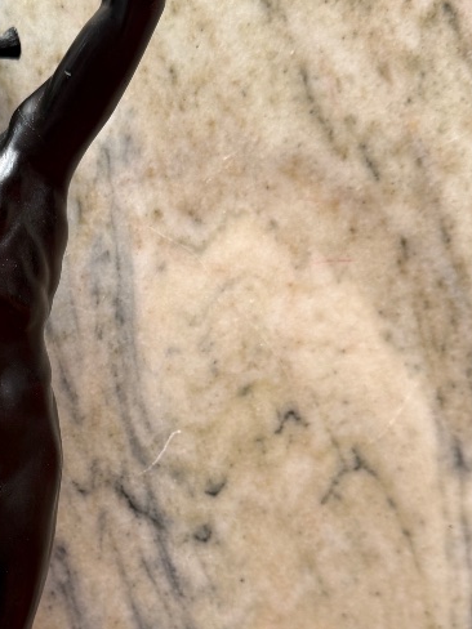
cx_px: 12
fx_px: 1073
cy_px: 441
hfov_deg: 23.8
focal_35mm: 59
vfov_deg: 32.3
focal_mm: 6.76
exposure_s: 1/121
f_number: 1.78
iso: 100
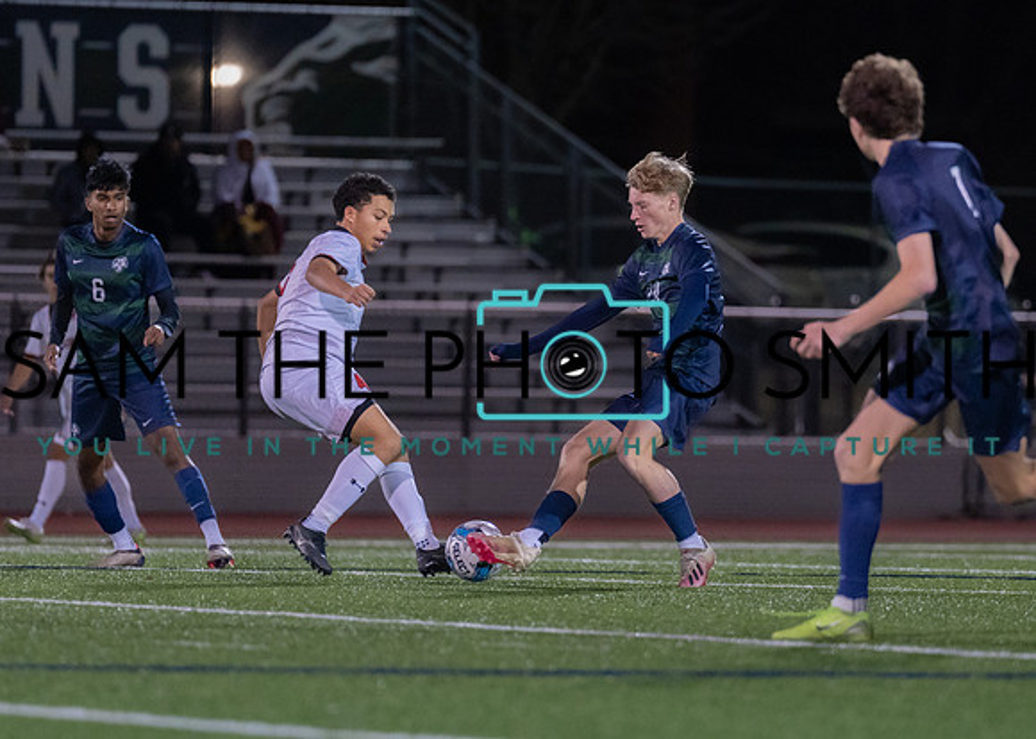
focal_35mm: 360
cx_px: 698
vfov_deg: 4.0
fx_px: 10578
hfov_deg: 5.6
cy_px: 334
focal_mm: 200
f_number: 2.8
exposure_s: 1/1000
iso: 2500
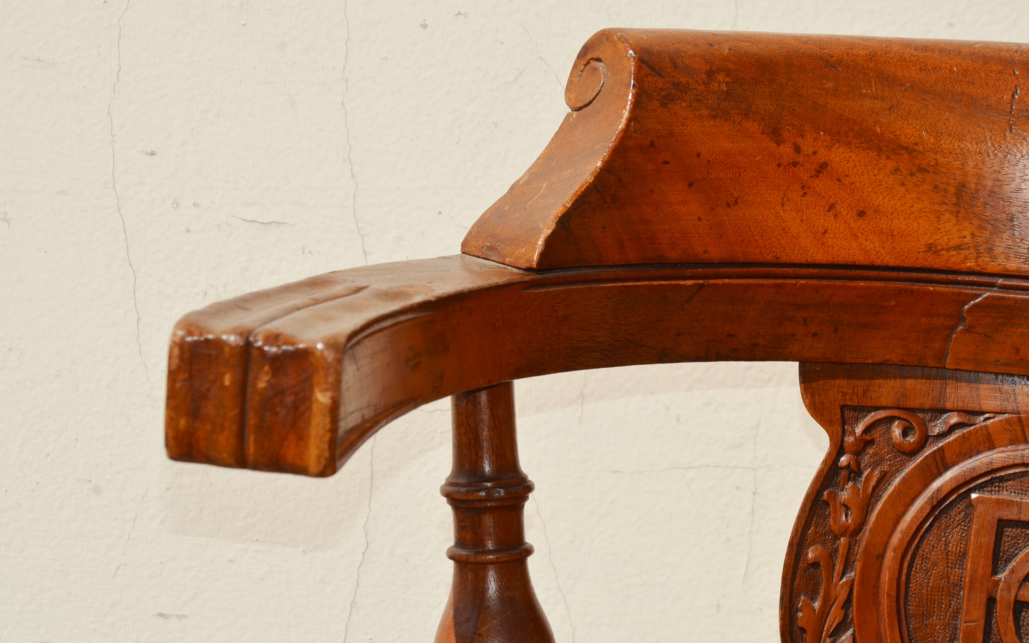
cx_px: 512
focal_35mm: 131
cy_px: 305
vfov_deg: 10.0
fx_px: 3660
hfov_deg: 16.0
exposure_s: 1/250
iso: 100
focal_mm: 85
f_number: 10
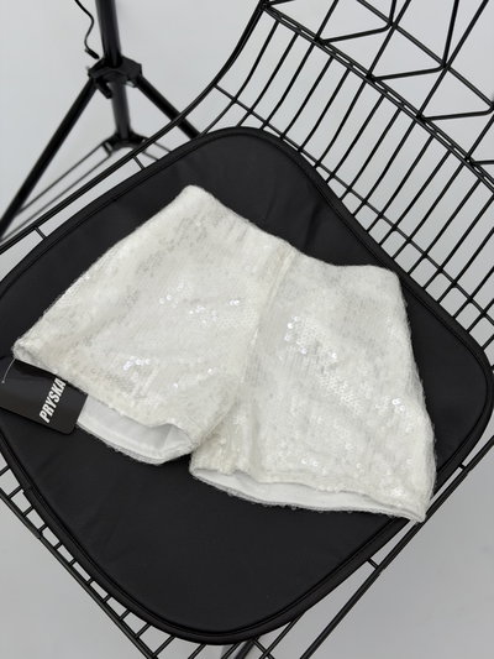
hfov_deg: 30.3
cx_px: 247
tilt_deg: -74.0
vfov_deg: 39.6
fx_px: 913
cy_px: 330
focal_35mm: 48
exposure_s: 1/100
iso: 64
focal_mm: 6.76
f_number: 1.78
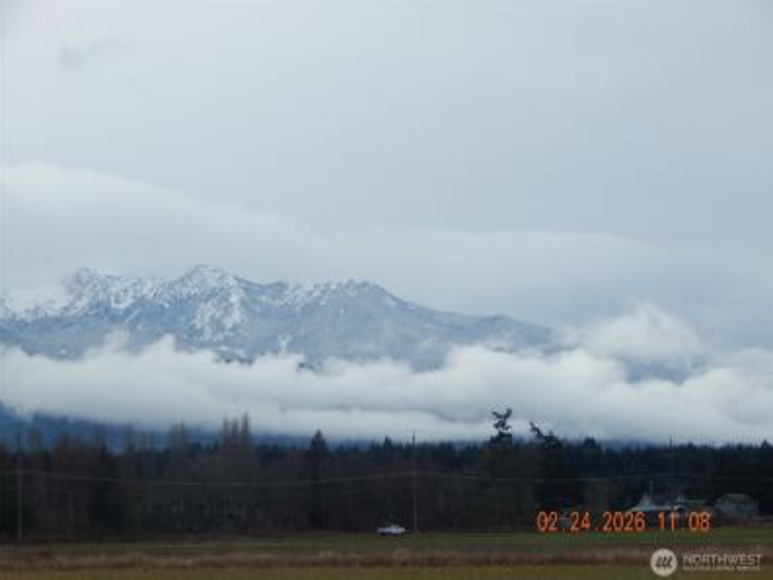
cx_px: 387
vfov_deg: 10.5
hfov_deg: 13.9
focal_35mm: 142
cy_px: 290
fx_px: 3172
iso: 125
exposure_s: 1/640
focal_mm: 25.3
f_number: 4.9
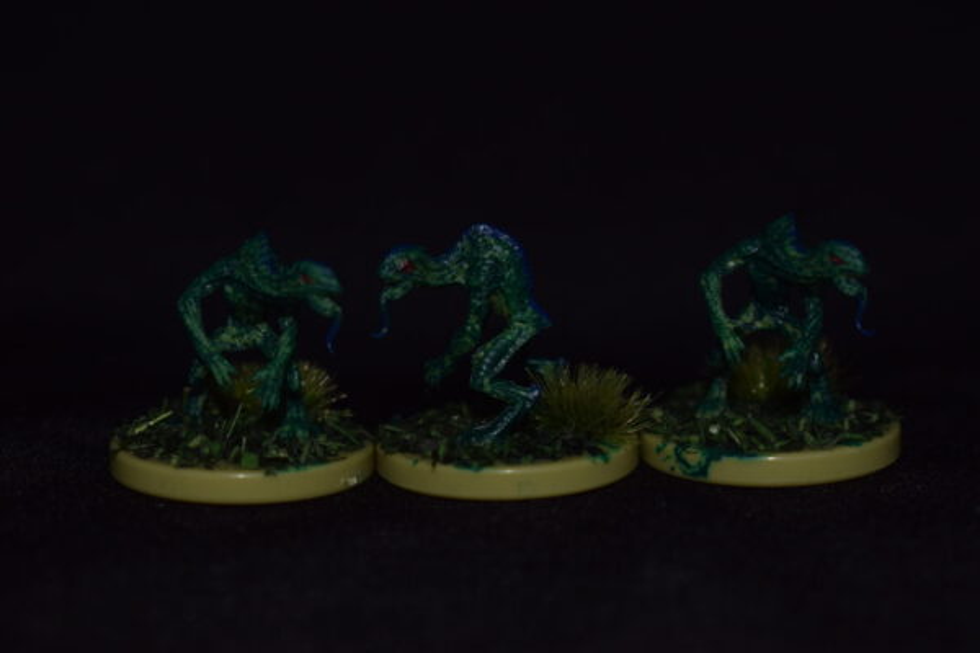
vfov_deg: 16.6
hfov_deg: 24.6
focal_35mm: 82
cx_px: 490
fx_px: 2246
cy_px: 326
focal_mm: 55
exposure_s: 1/30
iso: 200
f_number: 5.6
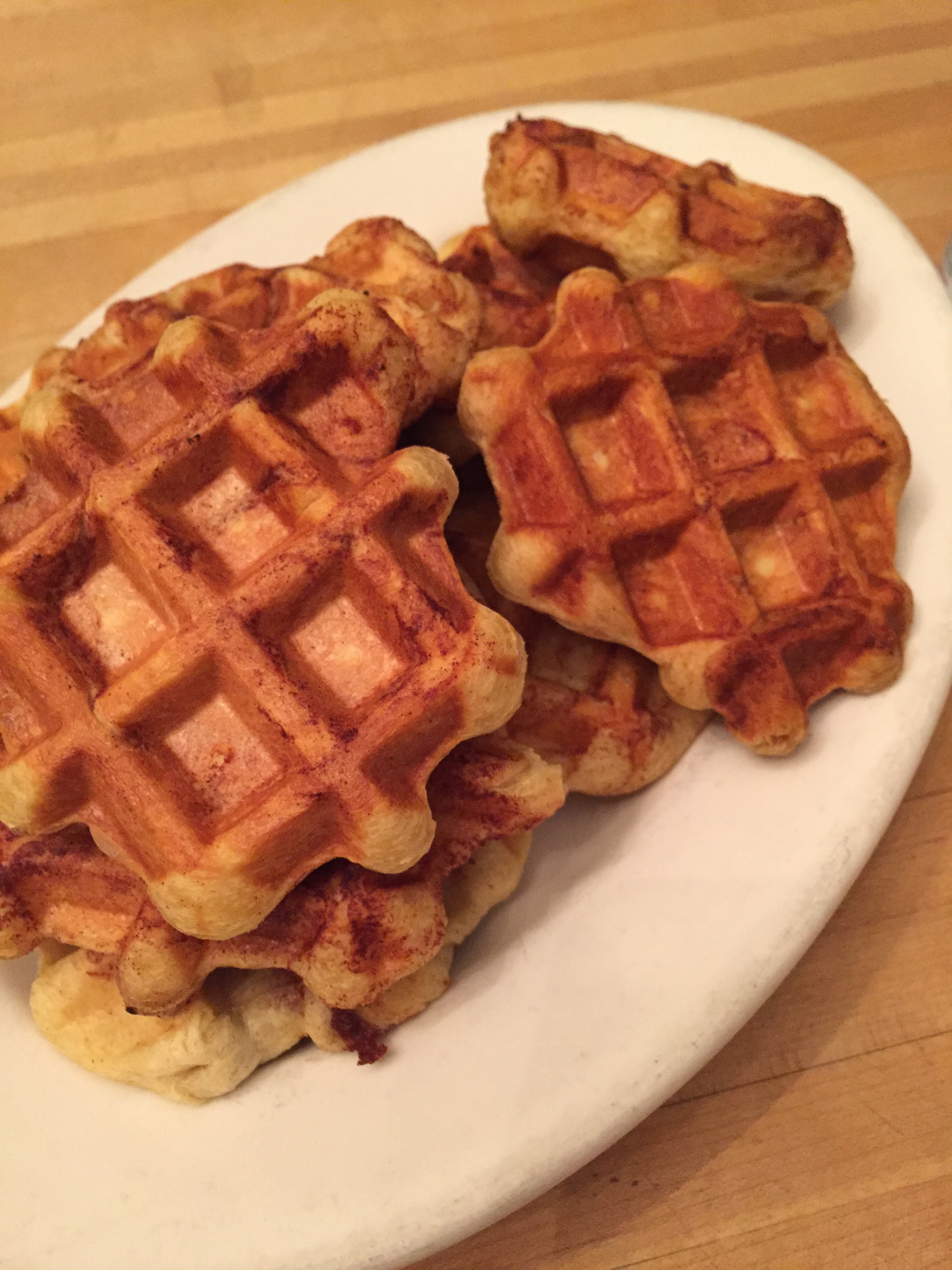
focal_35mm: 29
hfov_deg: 48.2
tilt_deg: -55.6
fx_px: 1063
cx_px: 476
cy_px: 635
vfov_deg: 61.7
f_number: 2.2
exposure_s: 1/30
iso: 250
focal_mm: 4.15
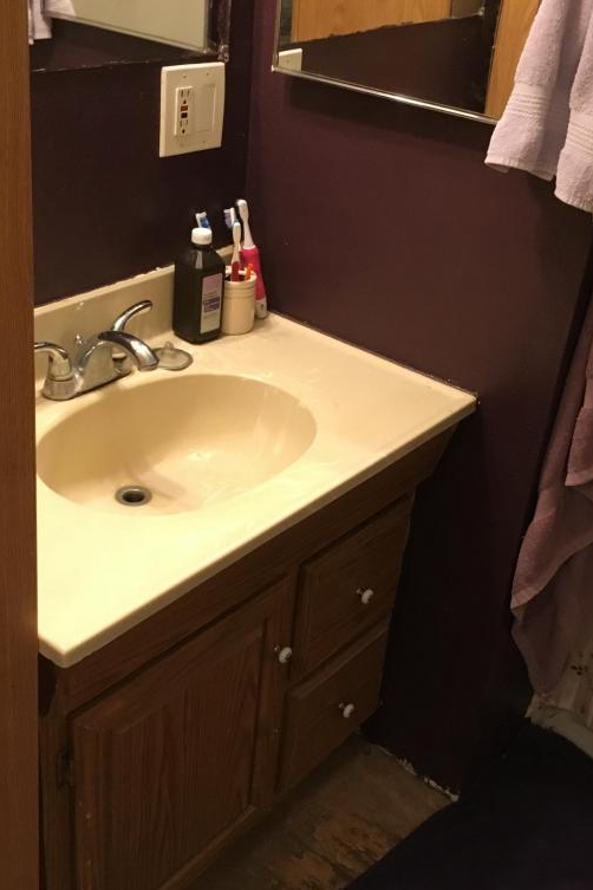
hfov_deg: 32.6
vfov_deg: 47.4
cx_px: 282
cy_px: 453
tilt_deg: -29.9
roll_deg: -4.8
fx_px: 1013
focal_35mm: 41
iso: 250
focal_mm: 4.15
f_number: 2.2
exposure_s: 1/30
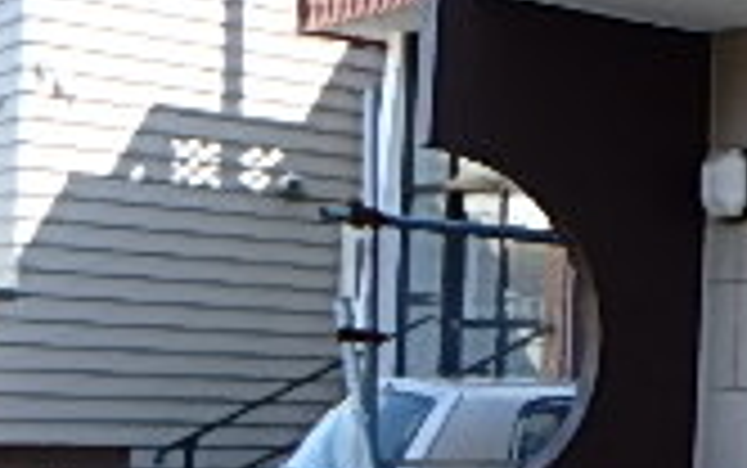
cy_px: 423
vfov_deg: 15.0
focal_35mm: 86
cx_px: 1336
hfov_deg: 18.7
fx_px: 1752
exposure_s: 1/250
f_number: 3.5
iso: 125
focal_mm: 3.7
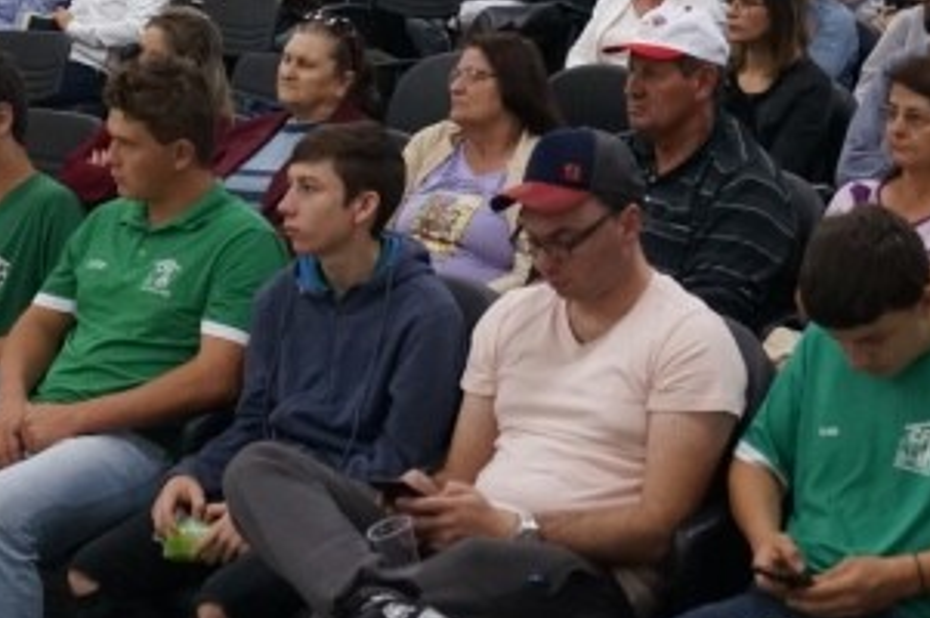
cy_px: -43
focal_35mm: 92
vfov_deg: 14.5
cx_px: 572
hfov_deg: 22.1
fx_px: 2374
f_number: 4
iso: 1000
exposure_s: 1/60
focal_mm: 18
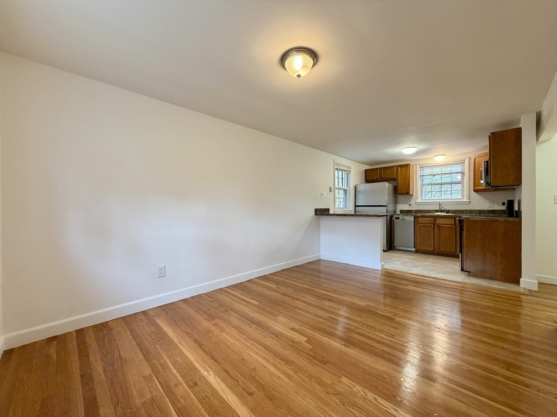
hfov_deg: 102.1
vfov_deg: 85.7
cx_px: 278
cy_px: 208
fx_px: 225
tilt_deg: +0.2
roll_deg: +0.1
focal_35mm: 14
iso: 320
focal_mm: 2.22
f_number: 2.2
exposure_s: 1/60
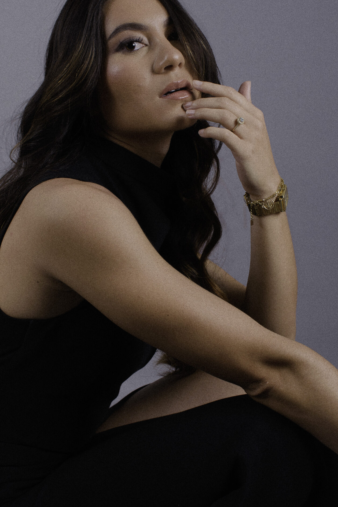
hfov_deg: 20.9
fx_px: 915
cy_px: 247
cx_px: 156
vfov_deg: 31.0
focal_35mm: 65
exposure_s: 1/80
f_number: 8
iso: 100
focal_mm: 32
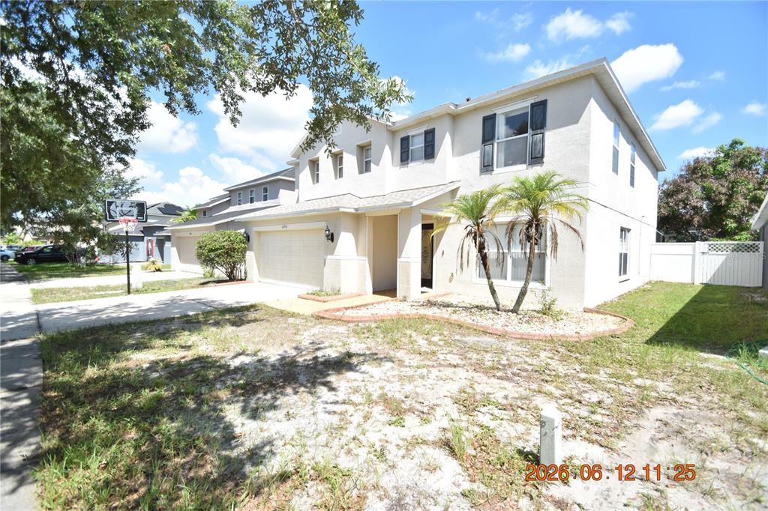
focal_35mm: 15
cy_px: 256
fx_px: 320
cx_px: 384
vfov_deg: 77.3
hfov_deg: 100.4
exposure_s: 1/4000
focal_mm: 10
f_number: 3.5
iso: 800
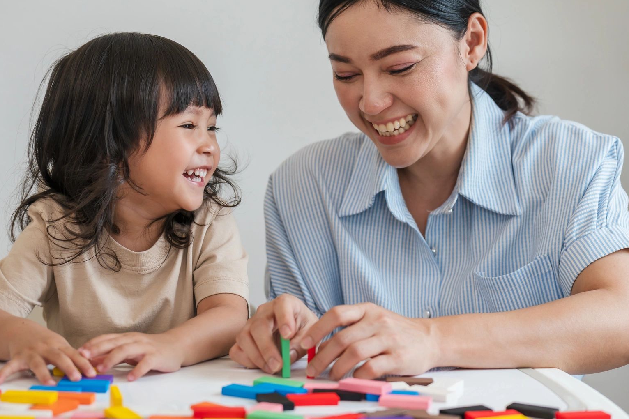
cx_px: 340
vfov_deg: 14.1
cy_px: 210
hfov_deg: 21.0
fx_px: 1694
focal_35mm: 97
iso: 400
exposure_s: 1/640
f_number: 3.2
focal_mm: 70
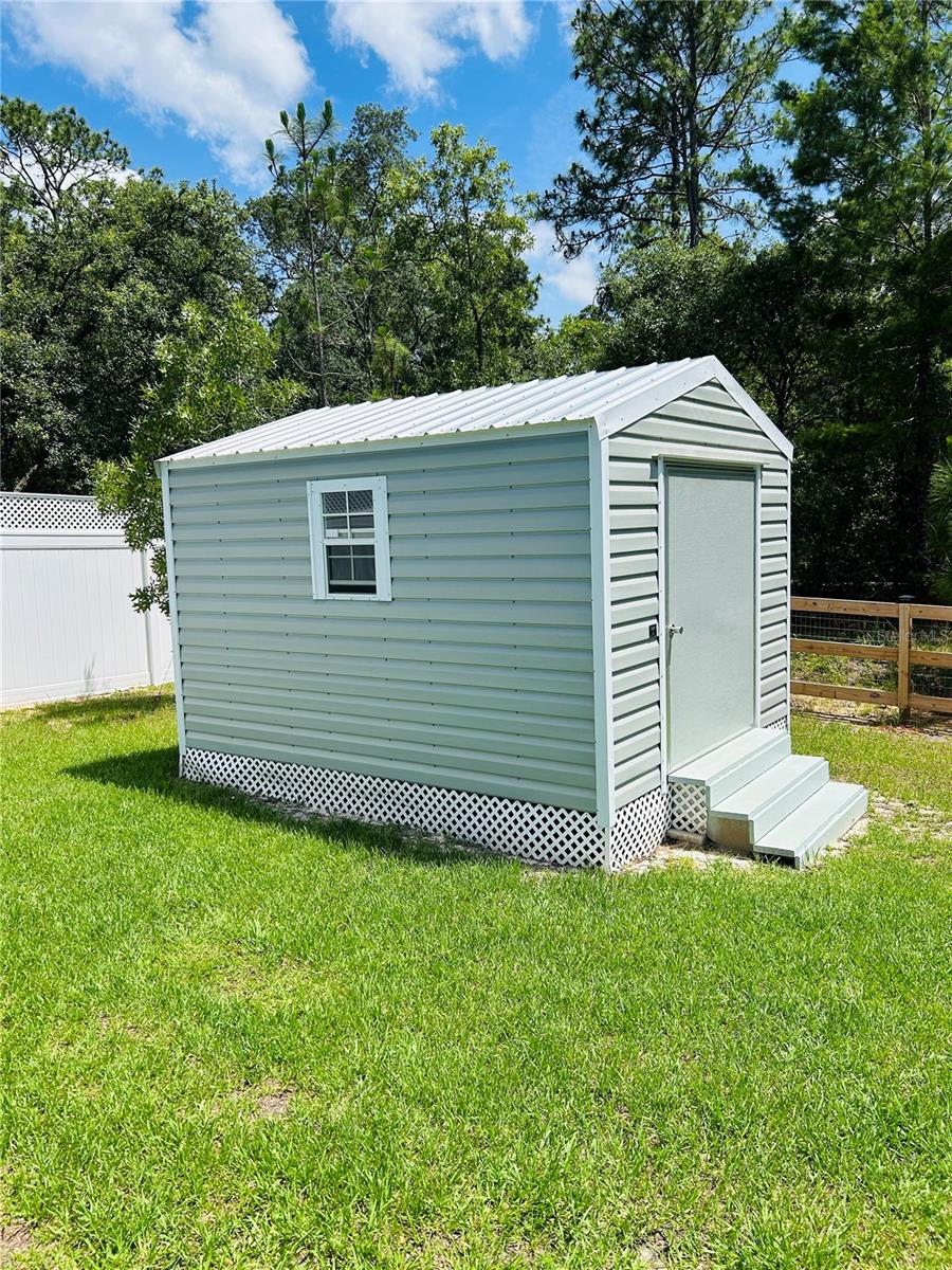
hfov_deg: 53.1
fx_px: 953
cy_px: 635
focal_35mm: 26
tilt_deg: -7.0
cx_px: 476
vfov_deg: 67.3
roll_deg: +0.9
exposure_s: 1/3704
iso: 50
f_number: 1.5
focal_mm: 5.7
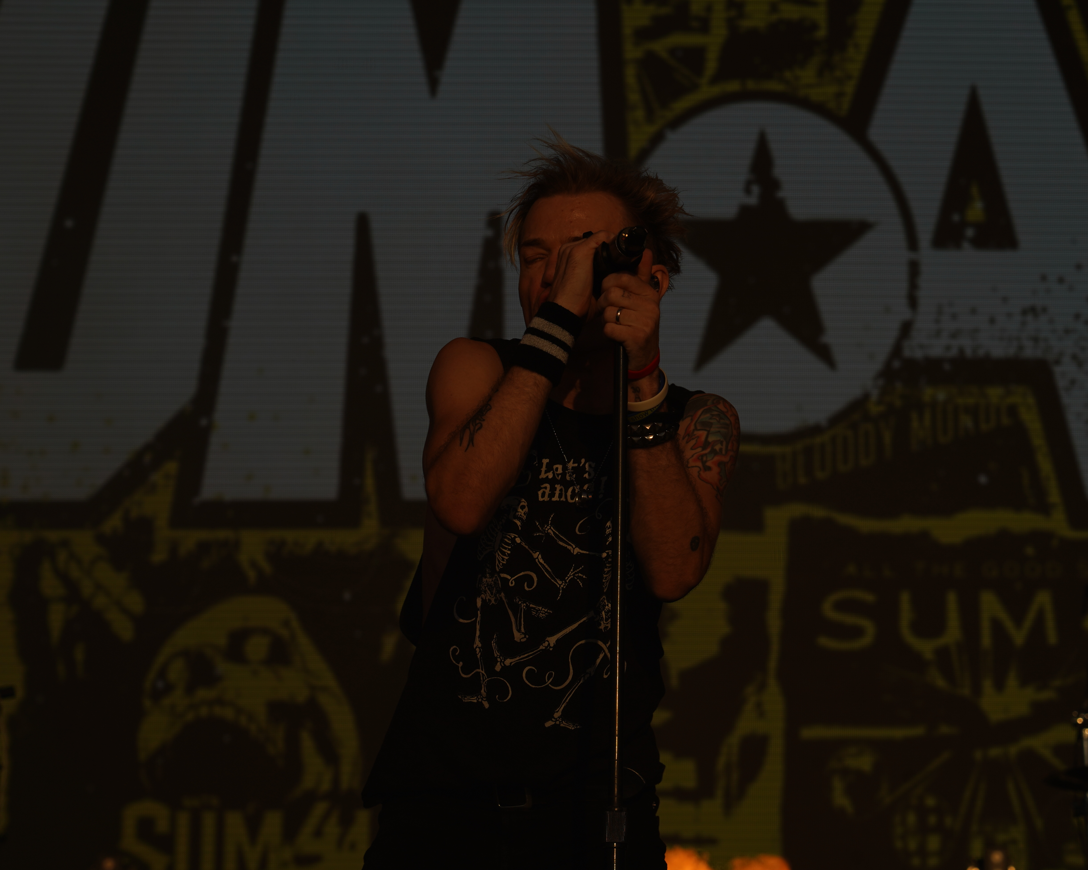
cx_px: 613
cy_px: 430
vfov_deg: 12.7
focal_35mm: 121
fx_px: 3896
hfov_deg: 15.9
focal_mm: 105
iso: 100
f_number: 8
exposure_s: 1/1250
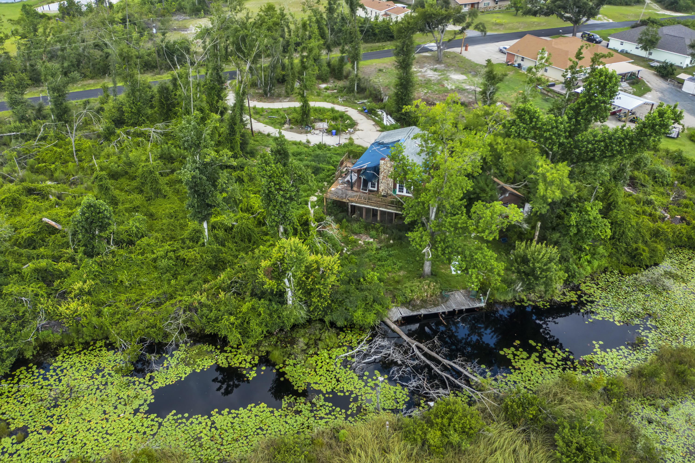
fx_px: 540
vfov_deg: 46.4
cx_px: 348
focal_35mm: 28
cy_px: 232
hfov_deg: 65.5
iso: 100
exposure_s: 1/60
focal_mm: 10.26
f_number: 3.2
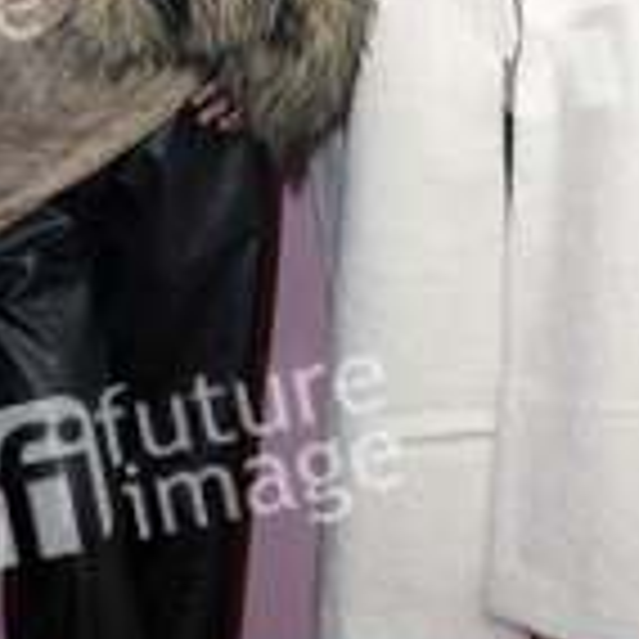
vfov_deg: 14.5
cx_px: 302
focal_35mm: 115
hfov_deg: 15.2
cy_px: -212
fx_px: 2402
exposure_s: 1/250
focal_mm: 48
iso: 800
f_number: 6.3
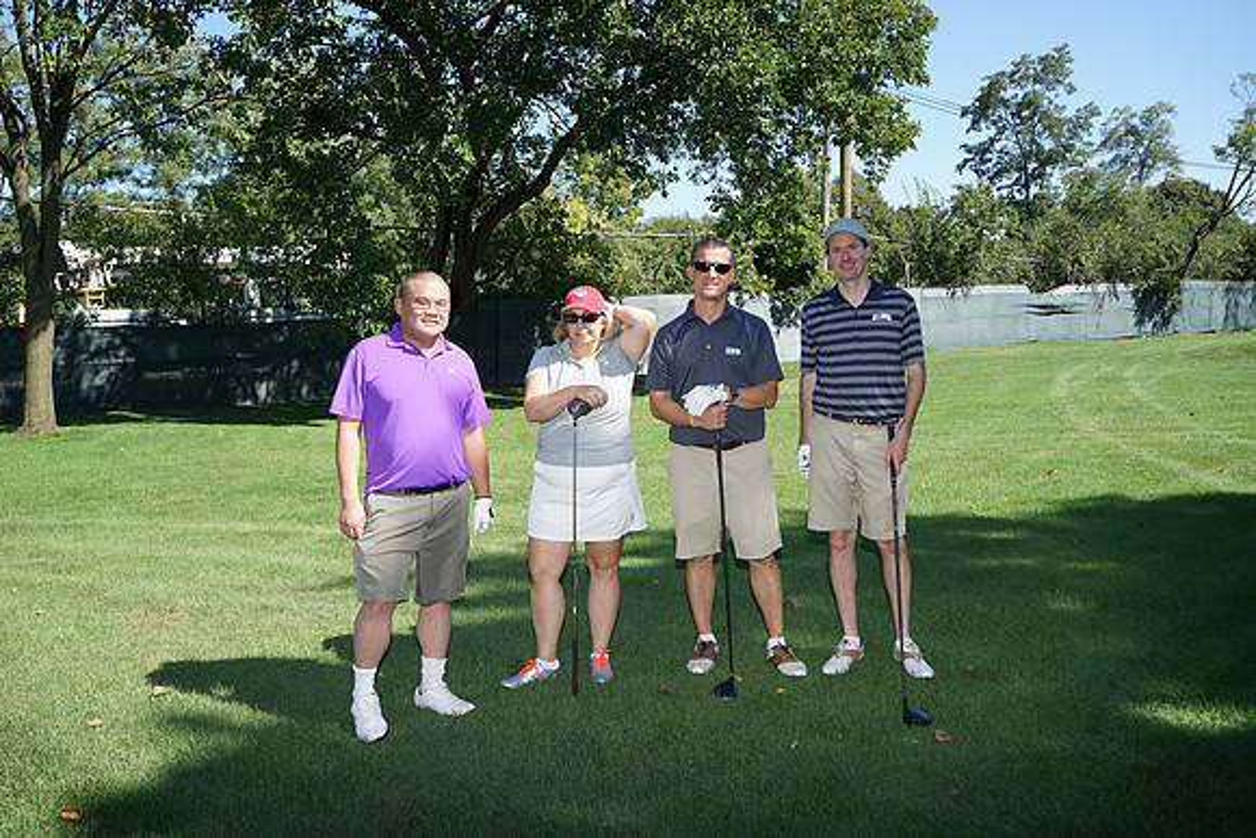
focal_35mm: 33
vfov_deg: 40.0
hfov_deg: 57.2
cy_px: 419
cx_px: 628
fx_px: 1152
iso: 200
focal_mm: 33
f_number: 8
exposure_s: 1/250
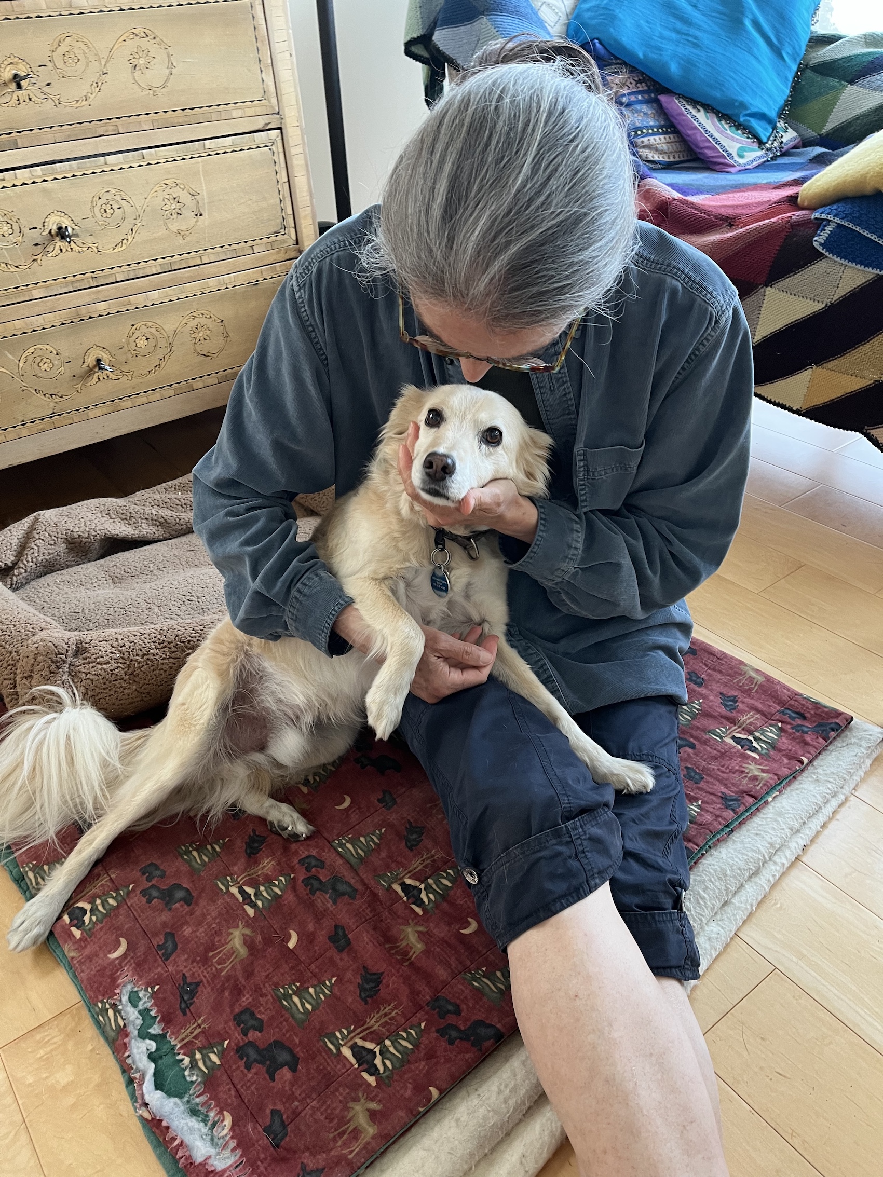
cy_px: 588
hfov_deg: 53.1
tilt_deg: -35.3
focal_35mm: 26
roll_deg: +4.4
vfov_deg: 67.3
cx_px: 442
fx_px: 884
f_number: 1.6
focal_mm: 5.1
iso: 200
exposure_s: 1/60
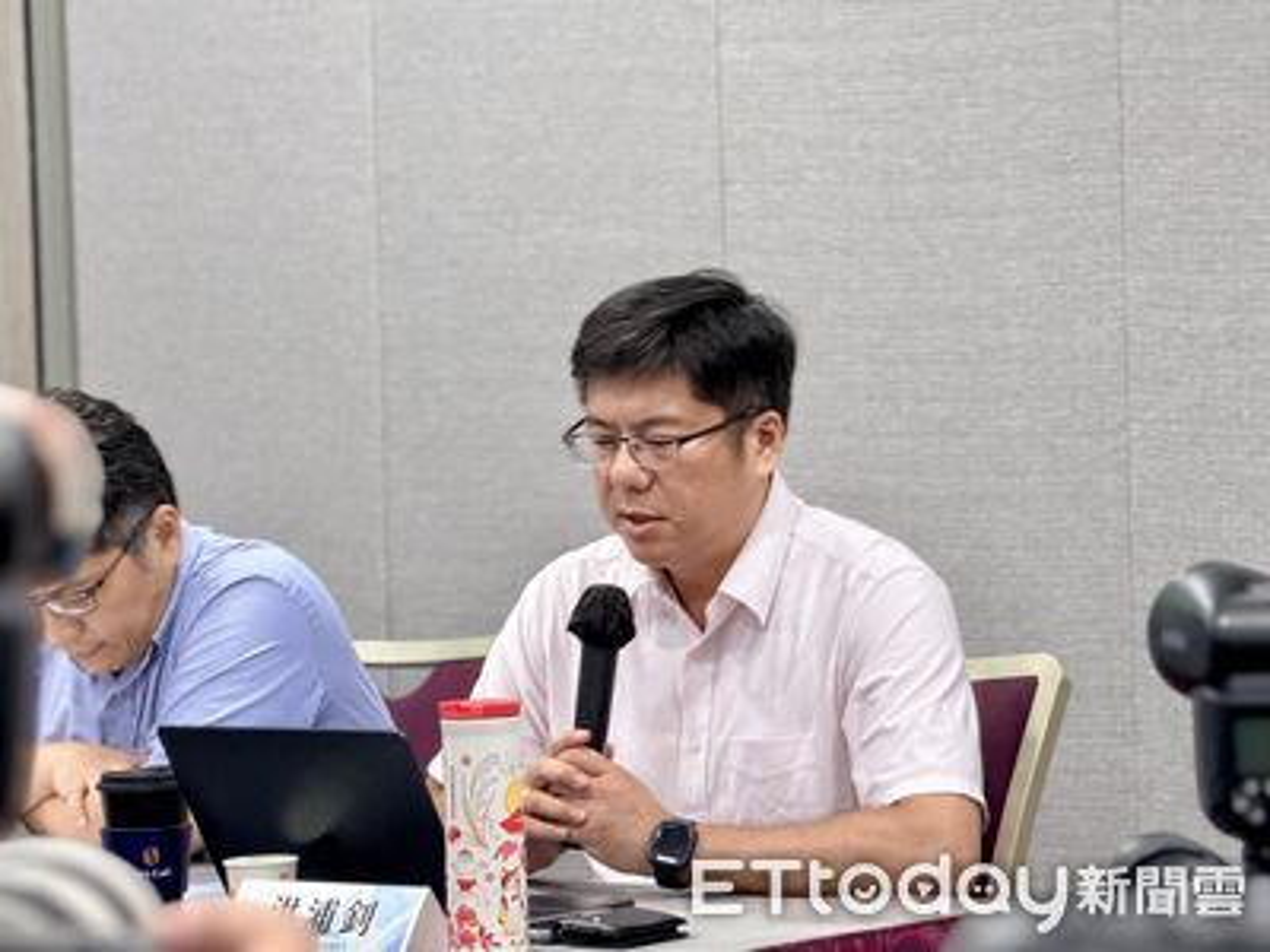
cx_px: 635
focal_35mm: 100
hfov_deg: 19.6
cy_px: 476
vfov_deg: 14.8
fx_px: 3669
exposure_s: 1/60
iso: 250
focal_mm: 16.89
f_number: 2.8
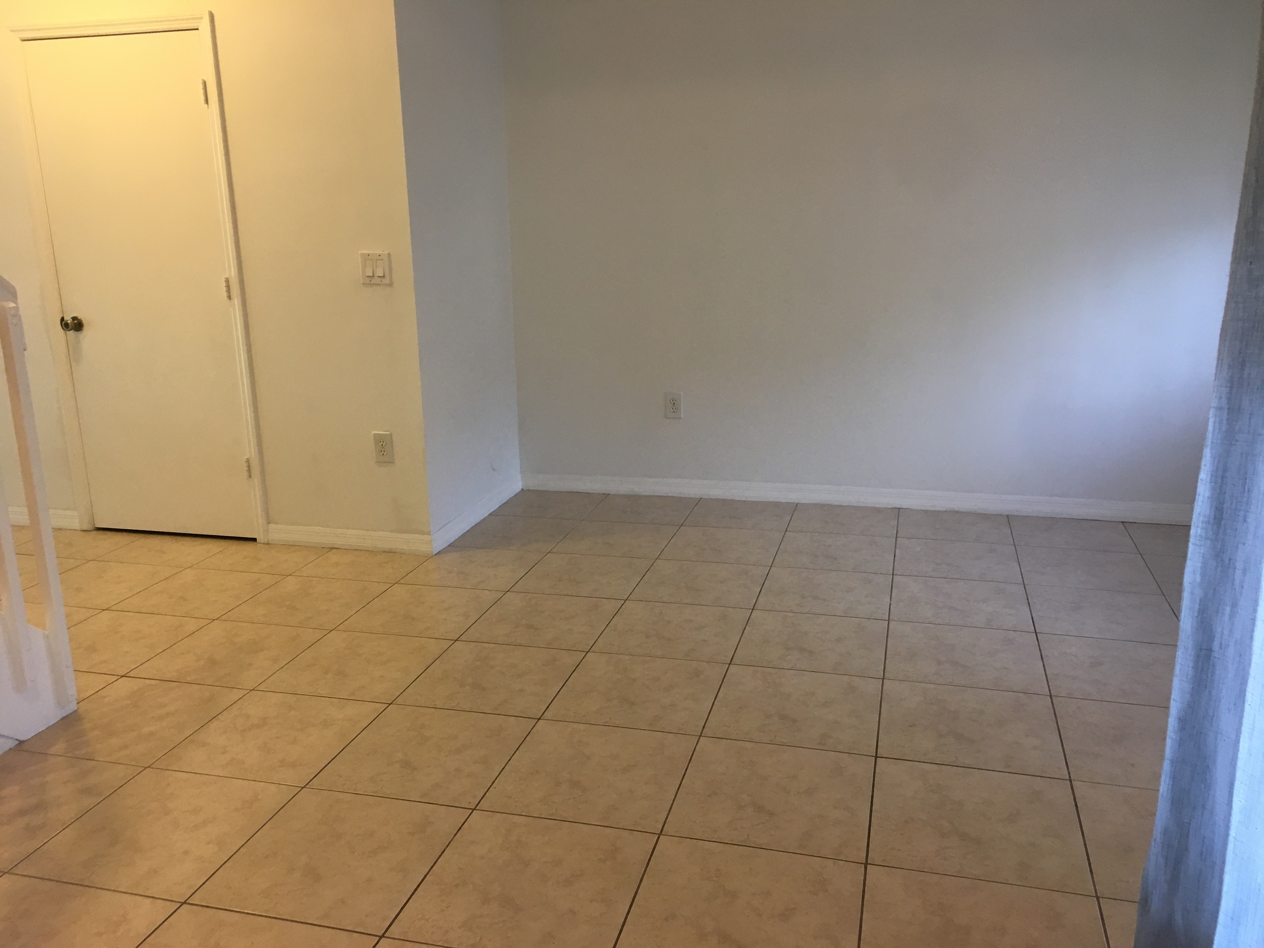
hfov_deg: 61.7
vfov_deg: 48.2
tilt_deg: -12.9
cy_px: 474
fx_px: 1059
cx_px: 632
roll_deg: +0.5
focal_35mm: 29
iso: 80
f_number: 2.2
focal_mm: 4.15
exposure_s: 1/30
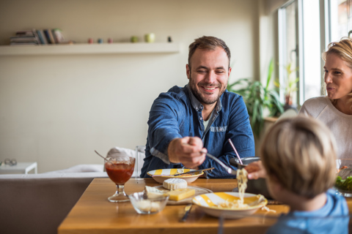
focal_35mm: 50
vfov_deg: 27.0
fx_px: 489
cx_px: 176
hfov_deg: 39.6
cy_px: 117
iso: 125
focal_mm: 50
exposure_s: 1/125
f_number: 2.2
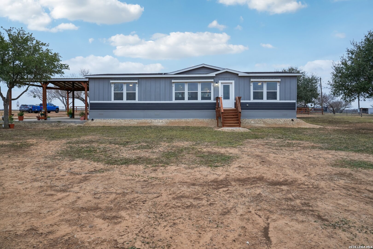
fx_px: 228
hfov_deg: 78.6
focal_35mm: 22
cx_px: 186
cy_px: 124
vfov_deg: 57.2
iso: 200
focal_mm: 22
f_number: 8
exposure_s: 1/30
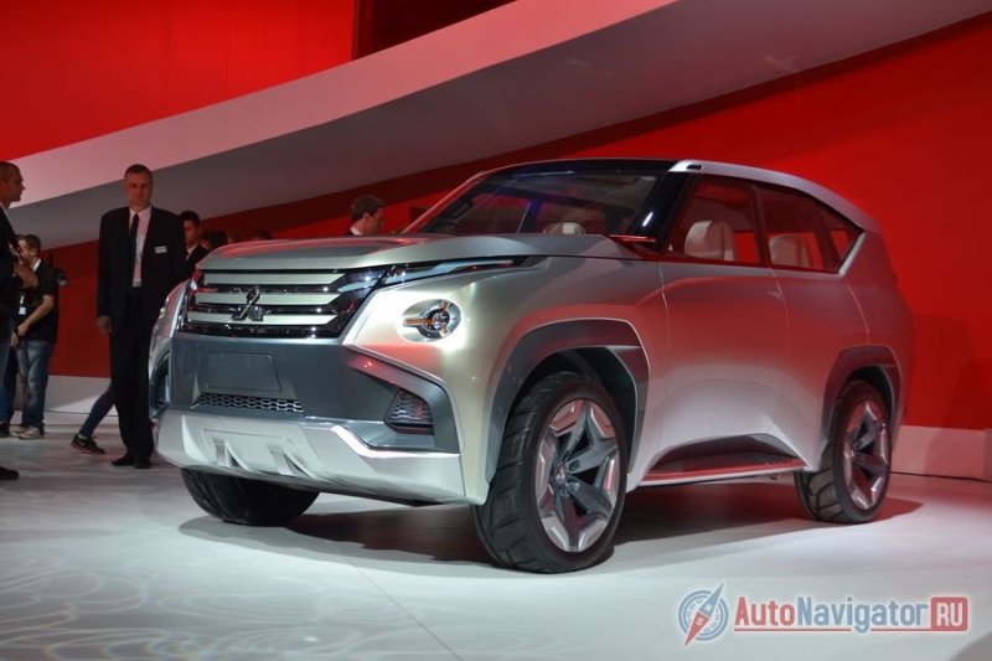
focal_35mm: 51
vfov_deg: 26.5
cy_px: 330
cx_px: 496
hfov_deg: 38.9
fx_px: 1405
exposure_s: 1/100
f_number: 5
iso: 400
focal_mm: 34
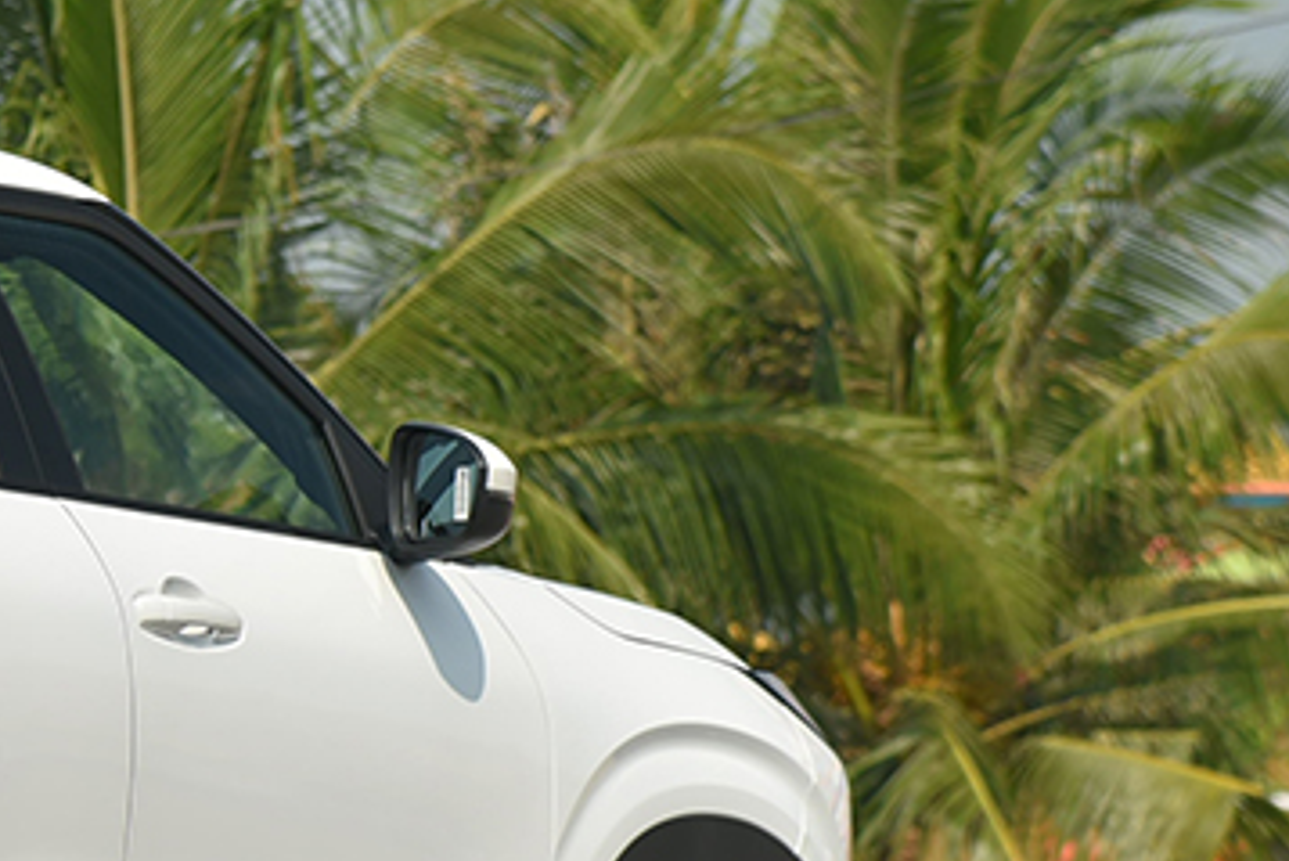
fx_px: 14399
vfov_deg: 3.4
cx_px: -450
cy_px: 540
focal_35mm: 402
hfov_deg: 5.1
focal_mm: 120
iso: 125
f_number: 5
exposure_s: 1/250
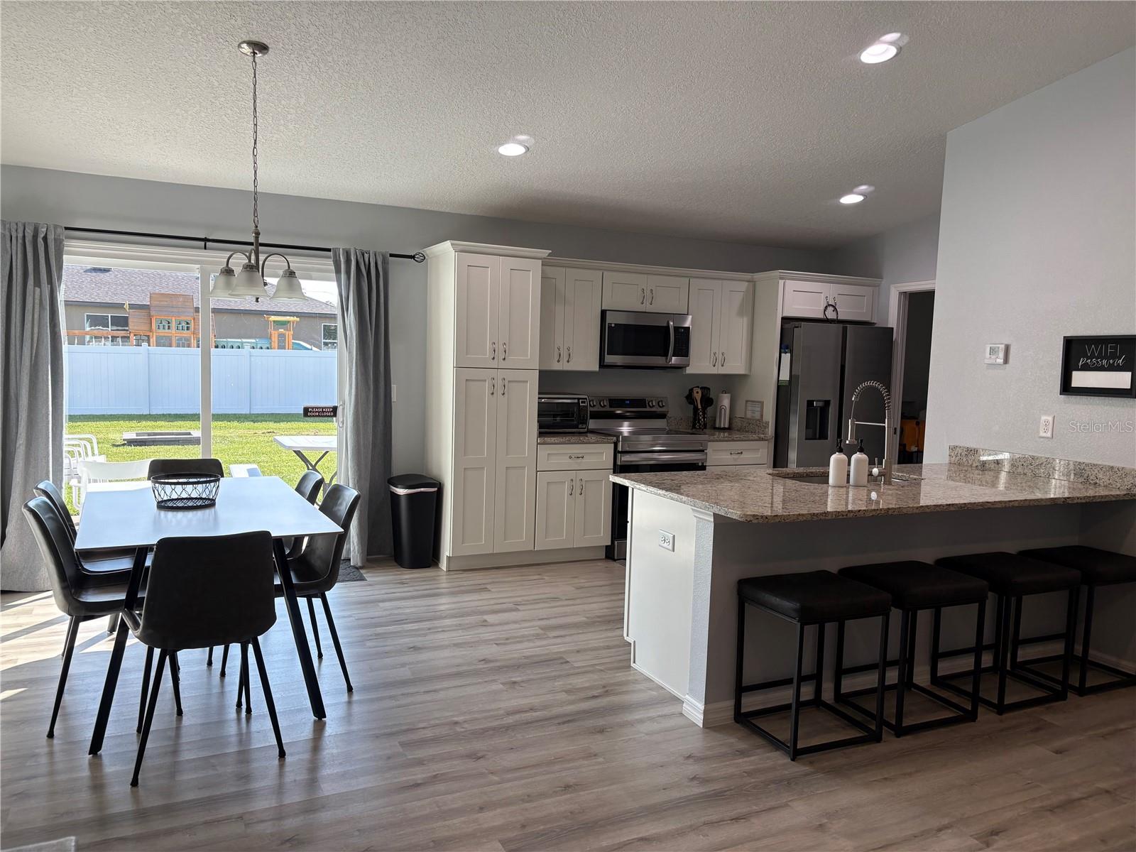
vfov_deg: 53.1
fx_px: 853
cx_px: 568
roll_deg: -1.3
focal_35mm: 26
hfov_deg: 67.3
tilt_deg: -4.6
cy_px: 426
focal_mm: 5.96
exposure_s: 1/304
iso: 64
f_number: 1.6
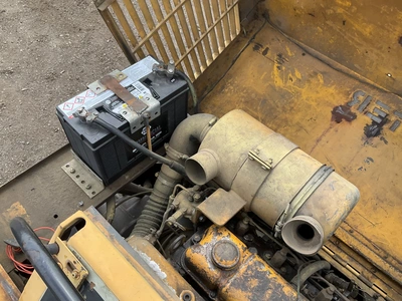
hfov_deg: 61.7
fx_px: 337
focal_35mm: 29
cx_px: 201
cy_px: 150
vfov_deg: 48.2
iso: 25
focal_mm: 3
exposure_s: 1/495
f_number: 1.8
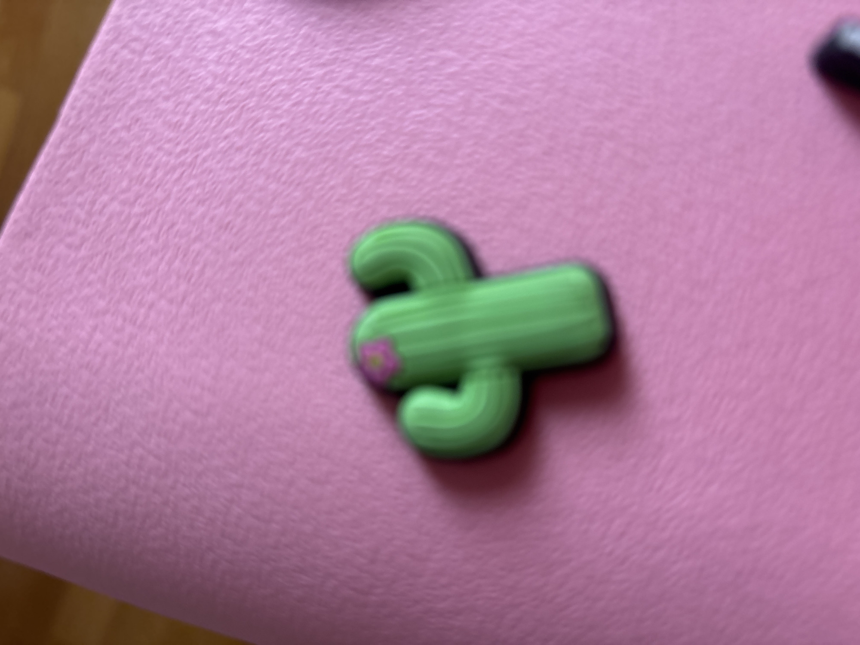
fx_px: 646
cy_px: 322
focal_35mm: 26
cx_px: 430
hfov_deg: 67.3
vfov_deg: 53.1
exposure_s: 1/60
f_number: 1.6
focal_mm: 5.96
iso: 200
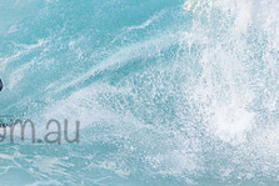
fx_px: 15130
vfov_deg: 0.7
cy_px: 114
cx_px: -53
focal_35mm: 1951
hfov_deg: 1.1
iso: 280
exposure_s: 1/2000
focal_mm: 500
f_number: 5.6
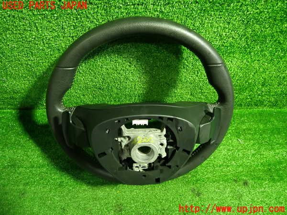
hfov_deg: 69.4
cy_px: 108
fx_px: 207
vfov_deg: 54.9
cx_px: 144
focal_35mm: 25
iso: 400
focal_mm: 4.5
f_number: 2
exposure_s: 1/30
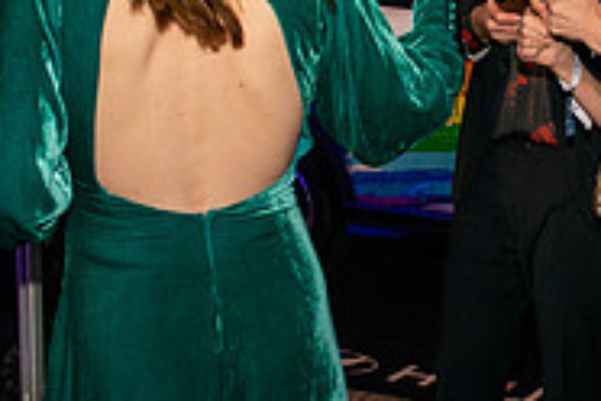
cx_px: 562
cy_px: -37
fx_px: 1252
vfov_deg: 17.6
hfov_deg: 26.0
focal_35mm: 75
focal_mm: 24
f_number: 4.5
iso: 640
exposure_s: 1/160
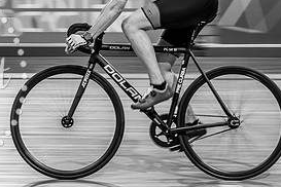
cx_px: 140
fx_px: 1381
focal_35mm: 177
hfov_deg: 11.6
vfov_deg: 7.7
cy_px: -7
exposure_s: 1/100
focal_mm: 70
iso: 1000
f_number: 4.5
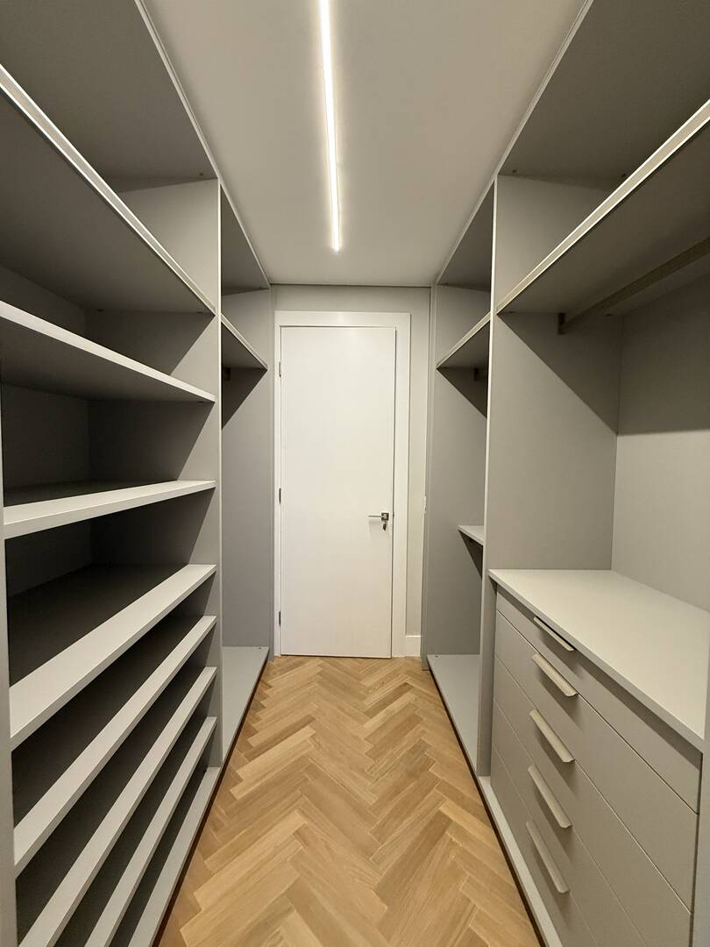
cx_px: 355
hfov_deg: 85.7
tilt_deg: -2.5
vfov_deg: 102.1
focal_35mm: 14
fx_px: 383
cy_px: 474
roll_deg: -0.8
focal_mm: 2.22
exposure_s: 1/60
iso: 320
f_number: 2.2
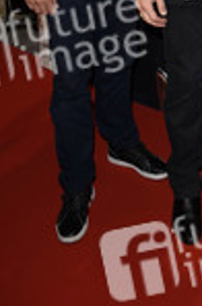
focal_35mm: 73
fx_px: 617
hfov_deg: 17.4
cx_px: 266
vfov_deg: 25.1
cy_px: -58
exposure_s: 1/160
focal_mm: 18
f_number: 6.3
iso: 640
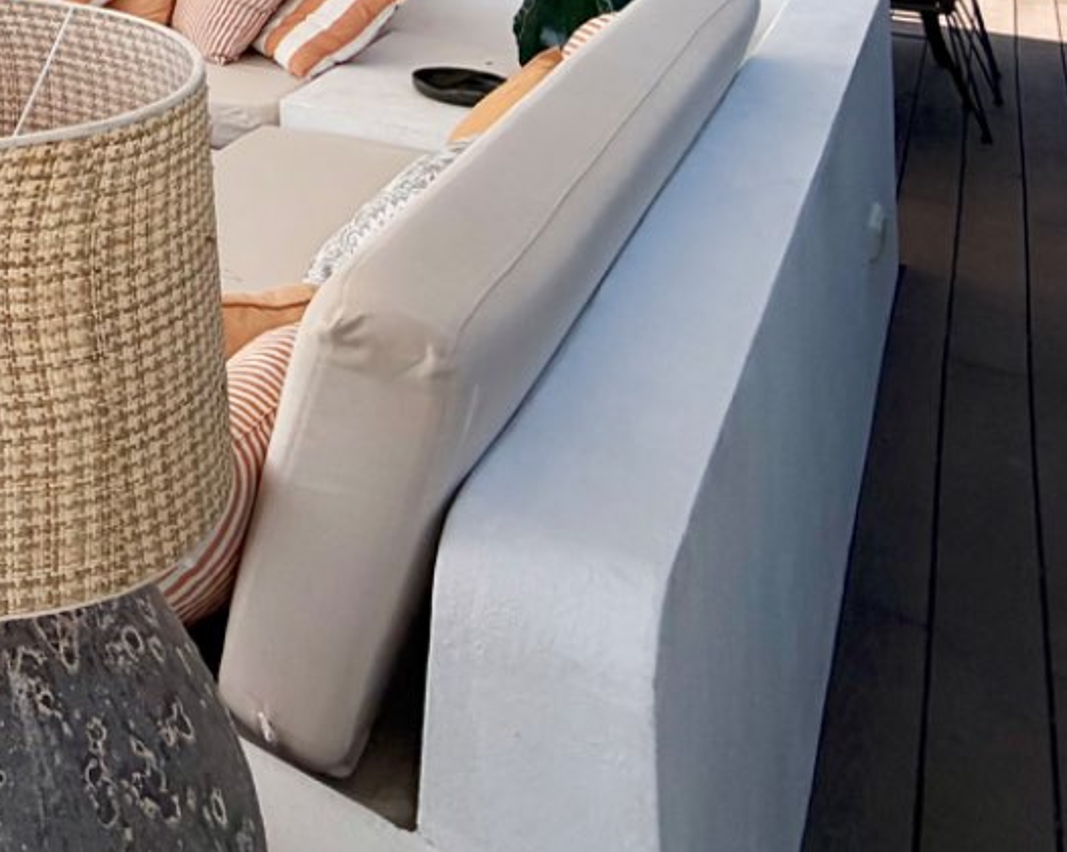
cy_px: -277
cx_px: -327
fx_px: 1231
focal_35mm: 39
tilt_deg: +1.1
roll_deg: +2.1
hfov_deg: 33.7
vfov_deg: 29.8
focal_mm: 2.22
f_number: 2.2
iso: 20
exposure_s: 1/1259
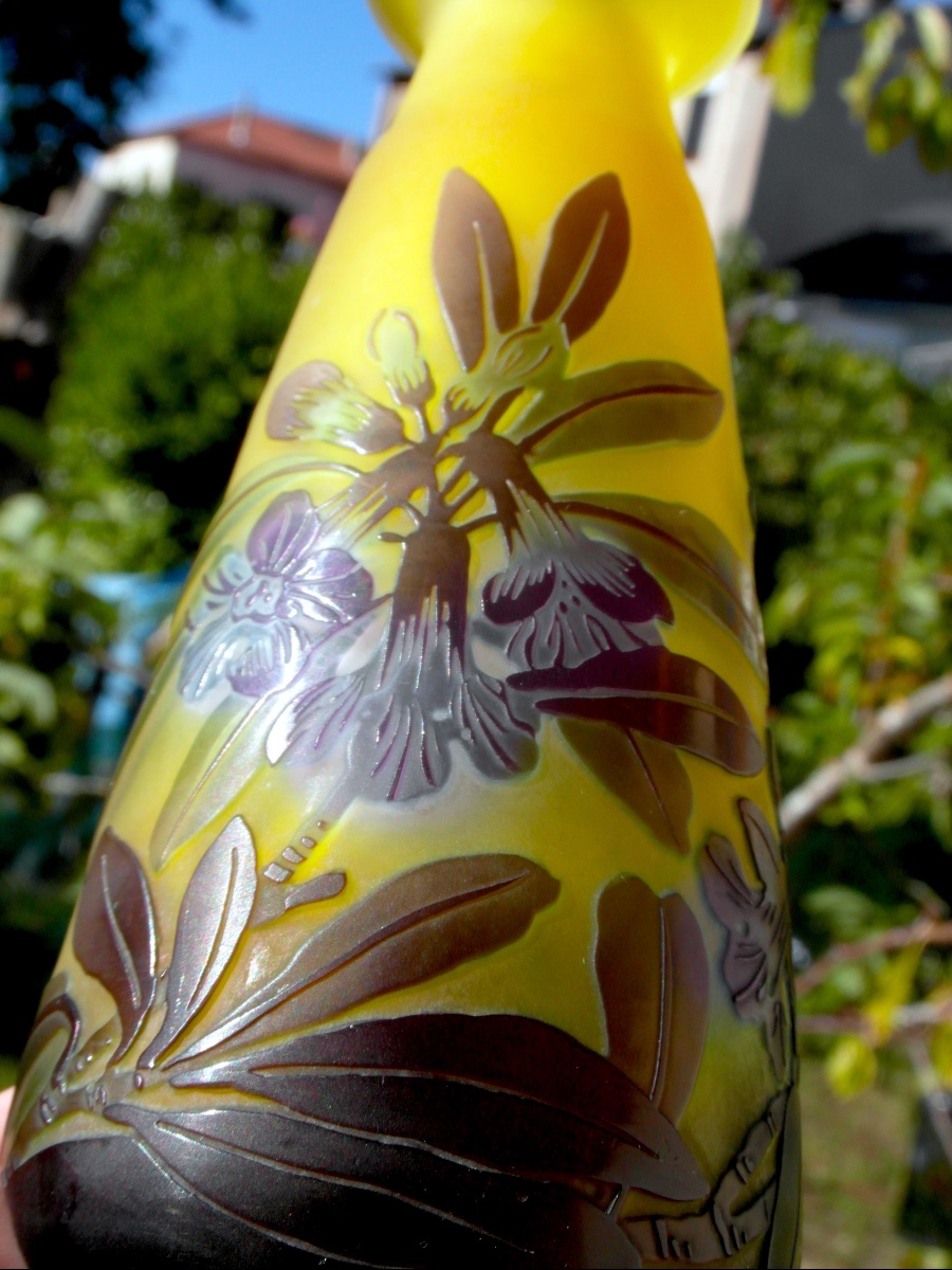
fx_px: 1943
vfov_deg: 36.2
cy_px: 635
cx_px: 476
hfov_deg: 27.5
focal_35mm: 53
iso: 80
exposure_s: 1/250
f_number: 6
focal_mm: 8.7
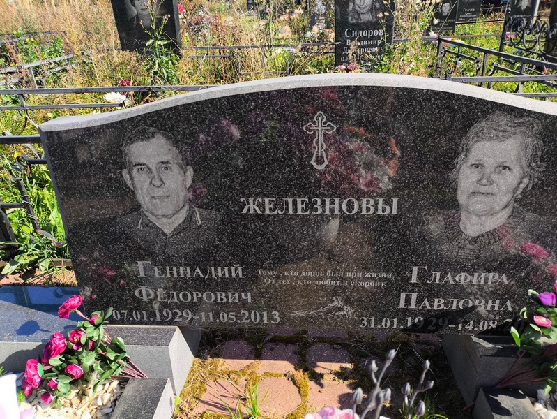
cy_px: 210
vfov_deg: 54.9
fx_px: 402
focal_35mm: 25
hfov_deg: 69.4
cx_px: 278
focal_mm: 4.71
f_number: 1.7
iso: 50
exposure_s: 1/914
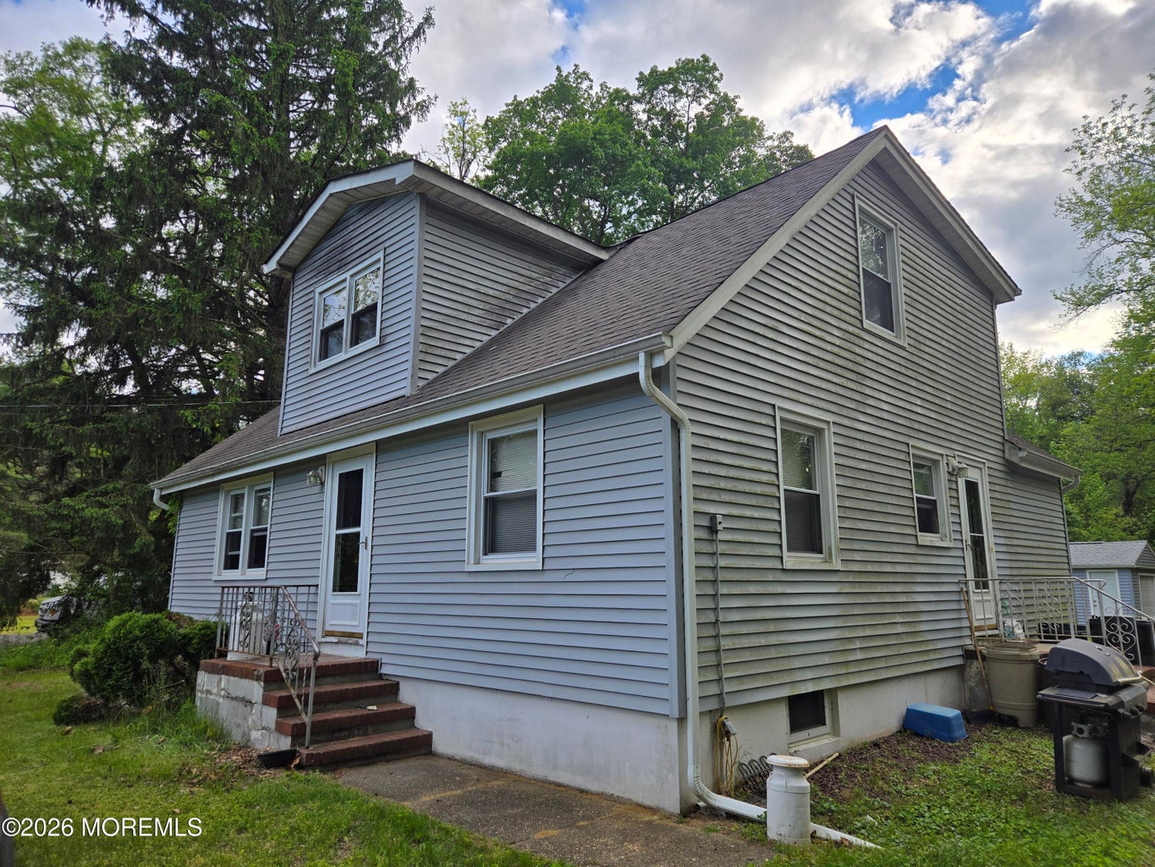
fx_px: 767
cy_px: 434
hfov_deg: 73.9
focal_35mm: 23
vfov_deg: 58.9
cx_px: 578
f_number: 1.8
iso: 25
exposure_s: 1/1038
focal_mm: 5.4
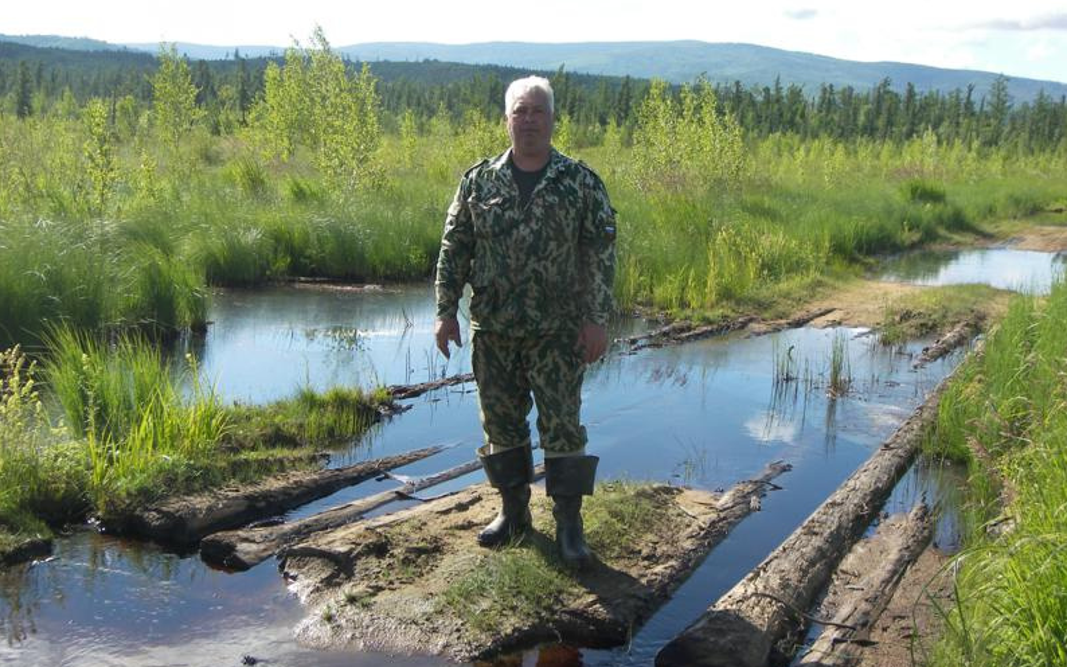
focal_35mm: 47
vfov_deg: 27.4
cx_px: 535
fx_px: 1367
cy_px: 313
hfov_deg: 42.7
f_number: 3.6
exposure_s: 1/400
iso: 50
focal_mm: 9.2
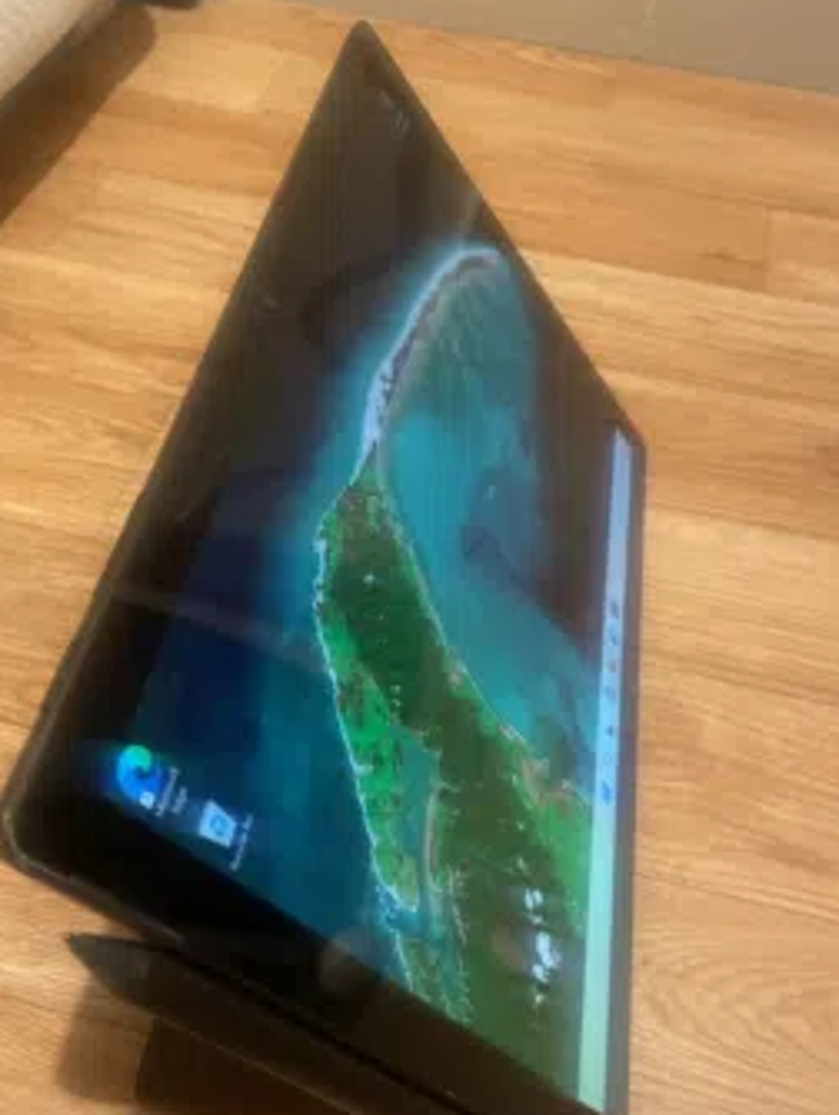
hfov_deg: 45.5
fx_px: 1000
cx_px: 436
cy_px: 646
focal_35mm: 31
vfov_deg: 58.0
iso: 500
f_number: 1.6
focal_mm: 4.2
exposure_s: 1/33
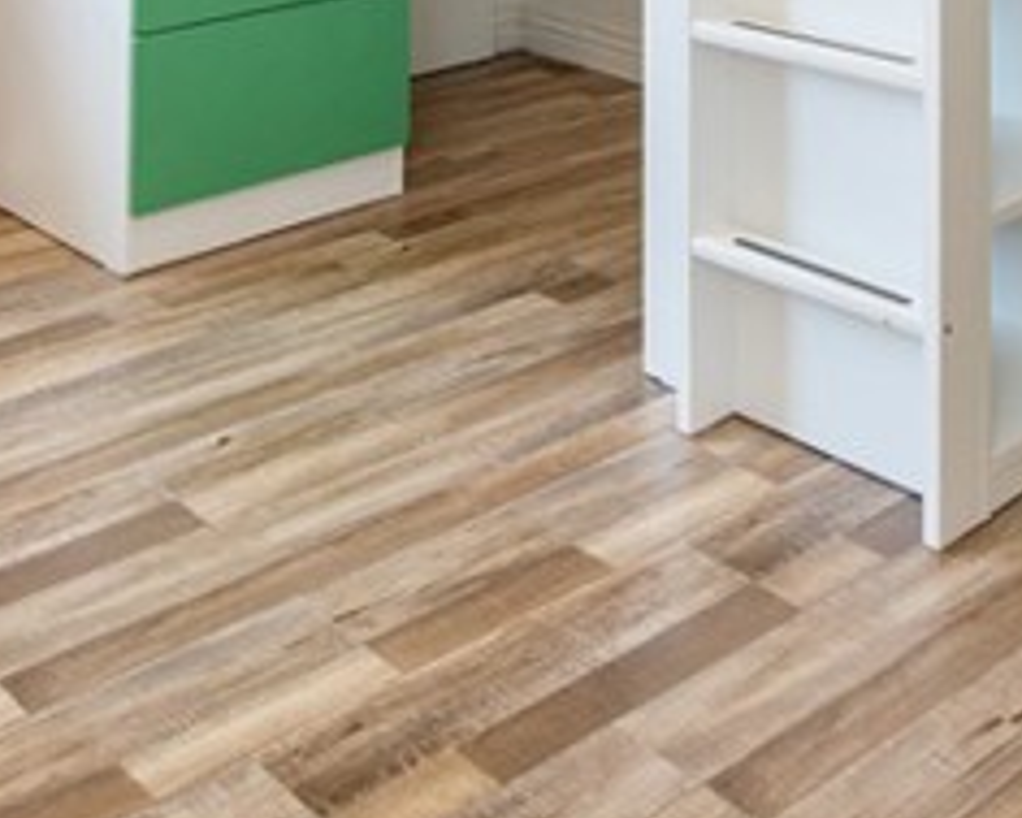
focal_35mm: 57
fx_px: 1725
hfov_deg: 33.0
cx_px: 437
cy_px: -374
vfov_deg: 22.4
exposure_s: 1/100
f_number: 5
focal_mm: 14
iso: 800
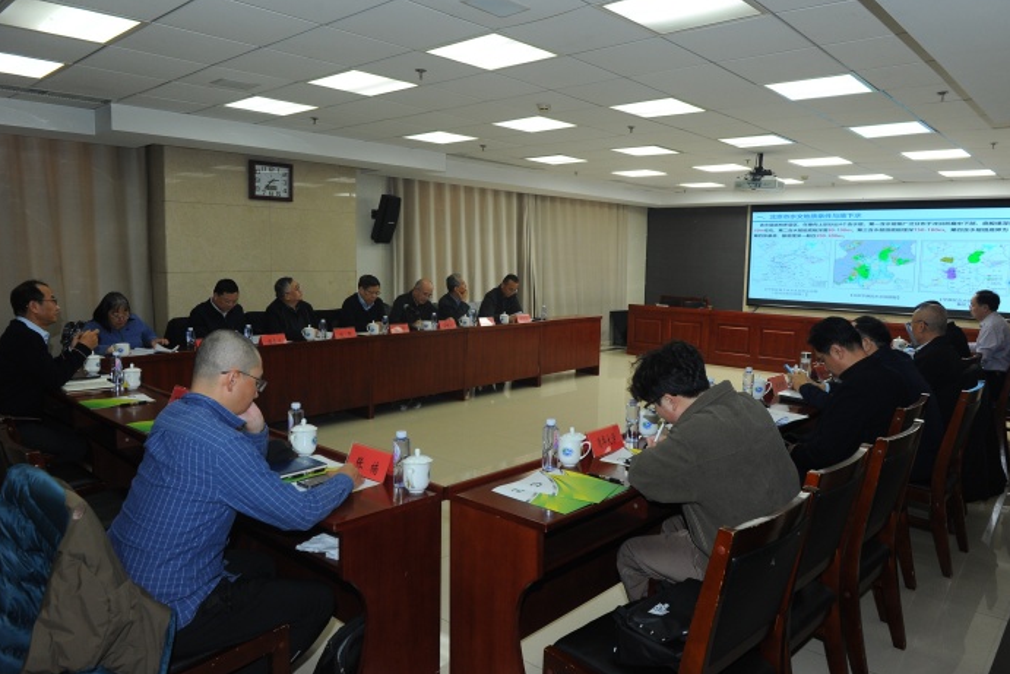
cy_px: 338
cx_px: 519
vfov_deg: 51.3
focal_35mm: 25
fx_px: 701
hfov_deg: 71.5
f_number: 8
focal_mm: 24
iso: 1250
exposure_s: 1/60
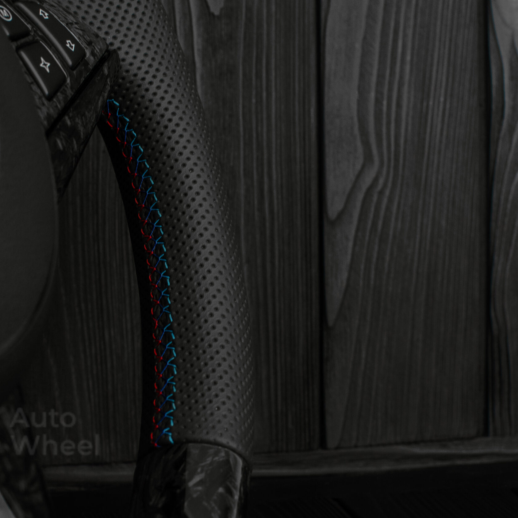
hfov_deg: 25.3
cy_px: 258
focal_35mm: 68
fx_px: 1145
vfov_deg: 25.5
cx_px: 163
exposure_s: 1/125
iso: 500
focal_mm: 35
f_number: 6.3
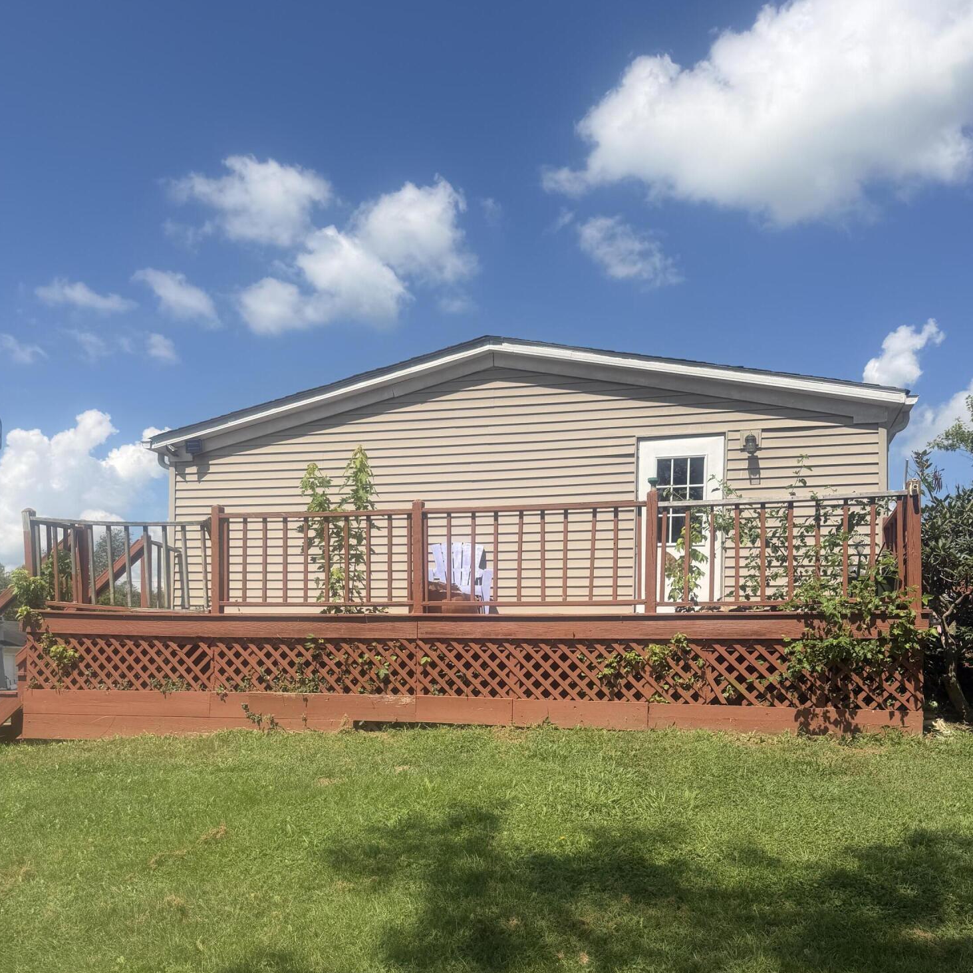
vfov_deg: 54.4
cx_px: 493
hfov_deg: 55.6
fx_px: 922
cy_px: 653
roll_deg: -0.8
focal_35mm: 29
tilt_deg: +1.2
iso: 80
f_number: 1.78
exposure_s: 1/4673
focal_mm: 6.76
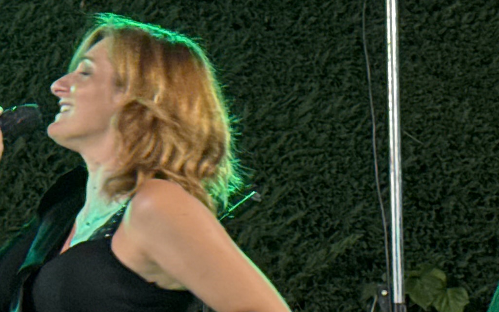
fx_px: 2706
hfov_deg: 10.2
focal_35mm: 199
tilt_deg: +3.7
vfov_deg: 6.6
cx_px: -239
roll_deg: +0.7
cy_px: 361
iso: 320
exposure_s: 1/40
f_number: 1.78
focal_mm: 6.76
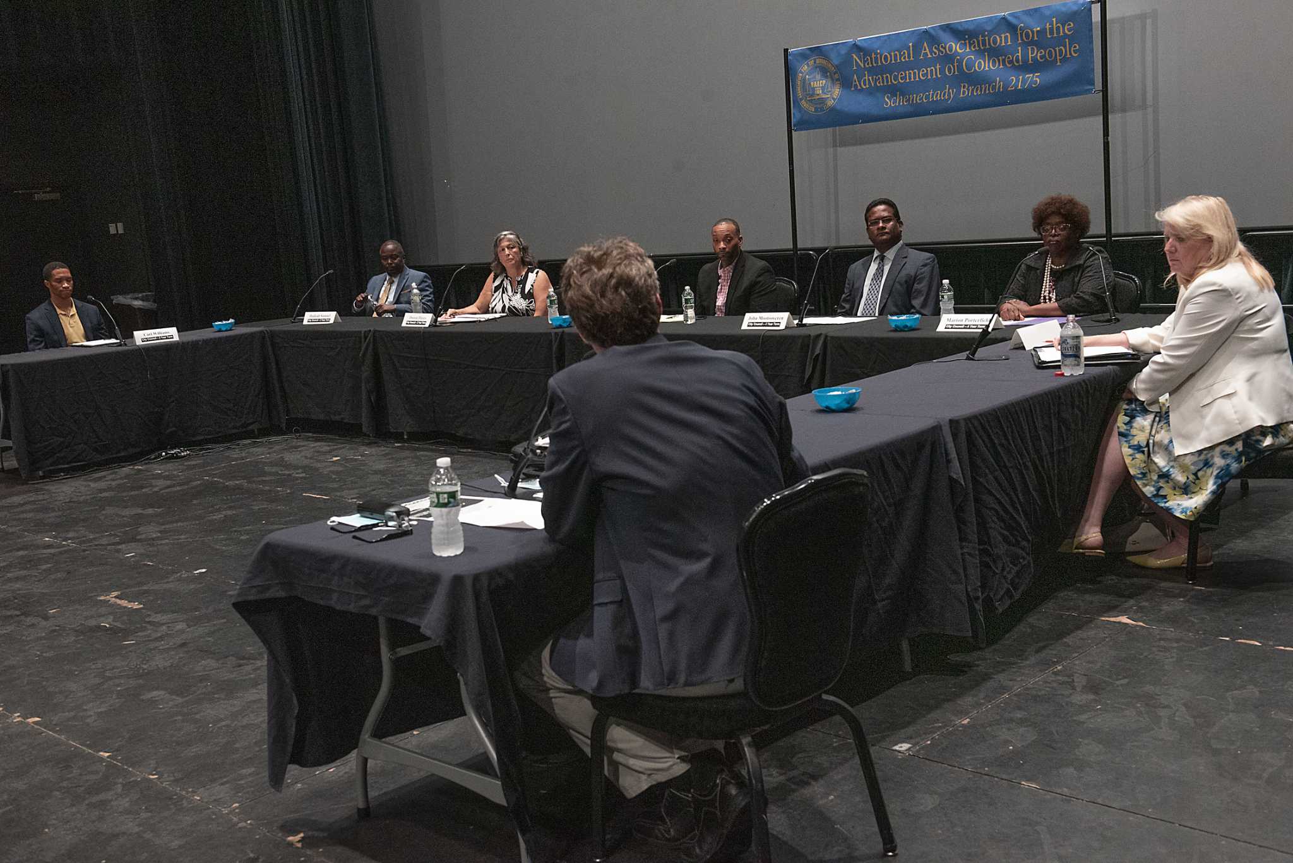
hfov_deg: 48.4
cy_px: 432
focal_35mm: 40
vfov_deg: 33.4
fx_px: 1437
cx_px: 646
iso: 6400
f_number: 7.1
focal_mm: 40
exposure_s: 1/80
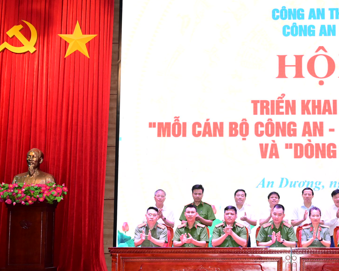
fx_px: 552
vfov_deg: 27.3
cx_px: 259
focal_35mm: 55
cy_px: 192
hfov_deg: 33.4
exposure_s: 1/160
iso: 2500
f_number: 4
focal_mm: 28
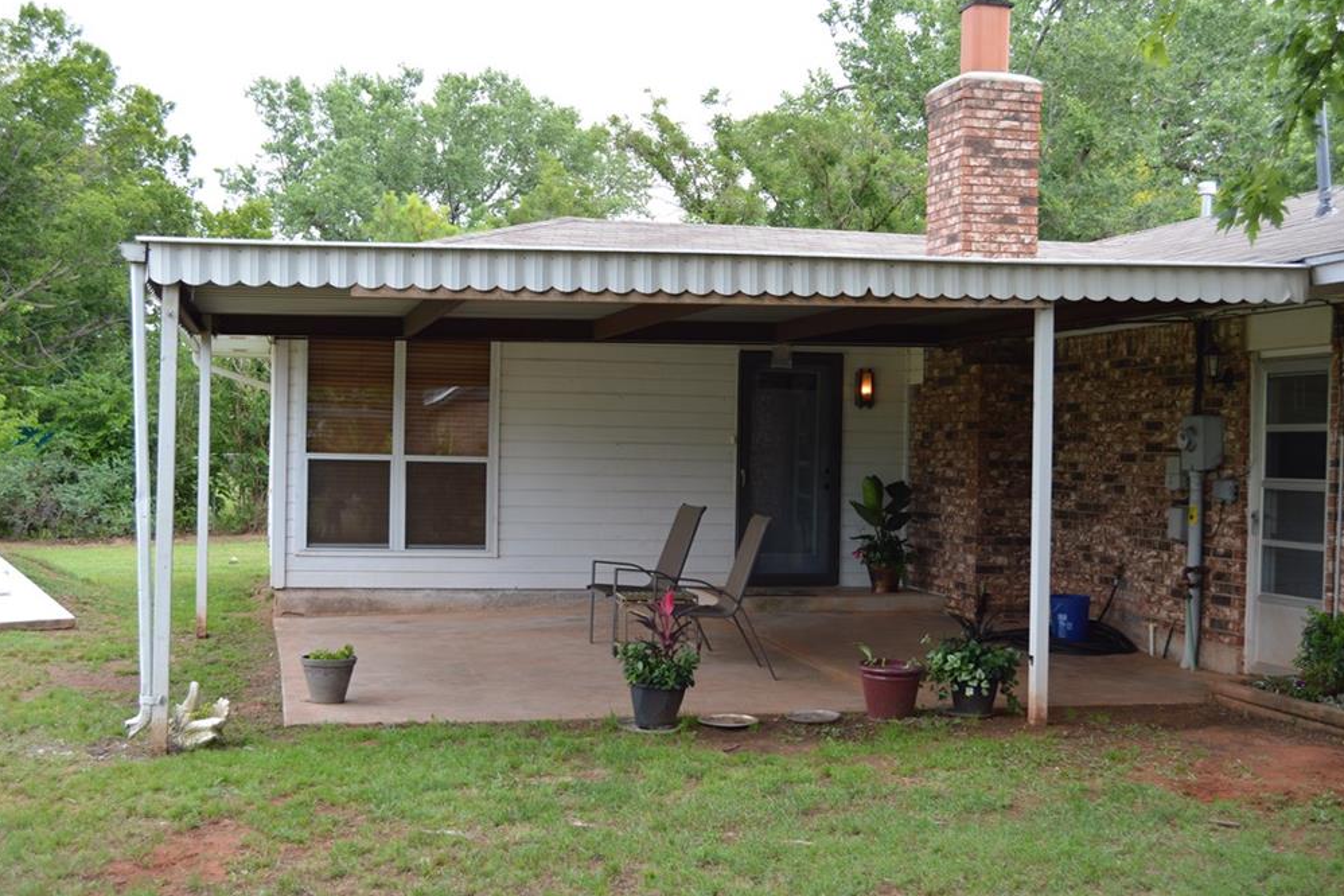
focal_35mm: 43
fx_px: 1605
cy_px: 449
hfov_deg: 45.4
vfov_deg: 31.2
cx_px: 659
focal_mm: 28
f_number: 5.6
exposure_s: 1/125
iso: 110
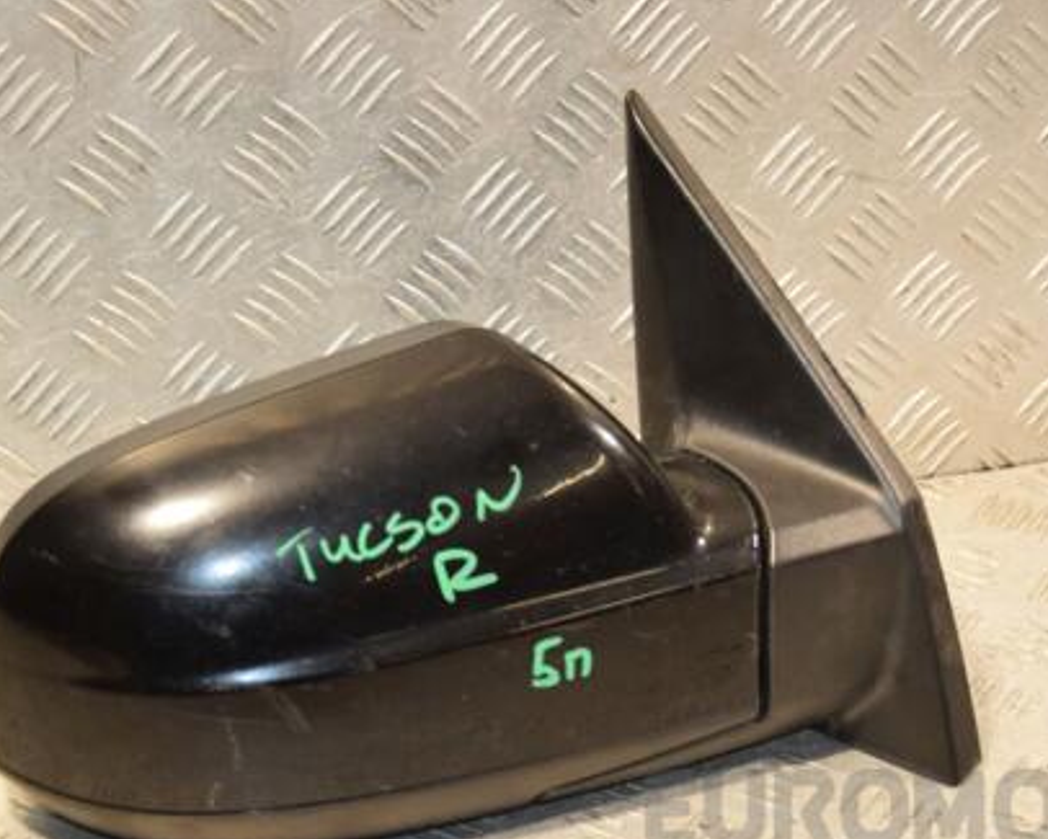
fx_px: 2907
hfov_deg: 20.4
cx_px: 596
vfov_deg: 16.4
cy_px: 465
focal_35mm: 94
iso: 800
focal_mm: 45
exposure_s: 1/160
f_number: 4.8
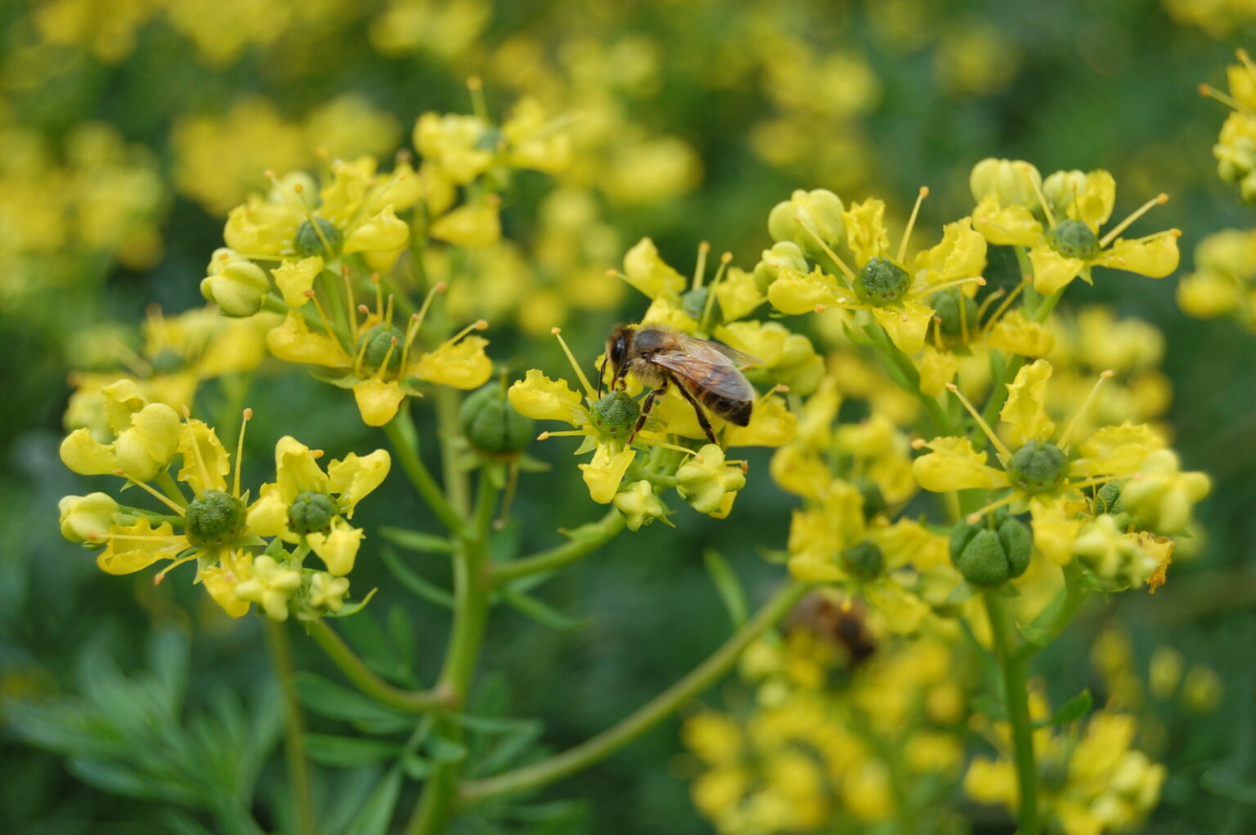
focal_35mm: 82
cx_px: 628
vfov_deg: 16.5
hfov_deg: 24.6
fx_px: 2876
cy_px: 418
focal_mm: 55
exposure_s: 1/200
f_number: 7.1
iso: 200
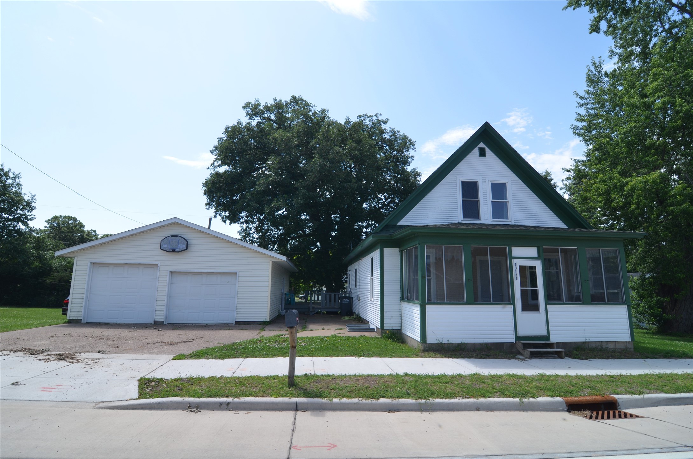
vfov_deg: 71.8
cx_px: 346
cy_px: 230
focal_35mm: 16
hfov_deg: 95.1
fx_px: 317
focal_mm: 11
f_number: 8
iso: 200
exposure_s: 1/250
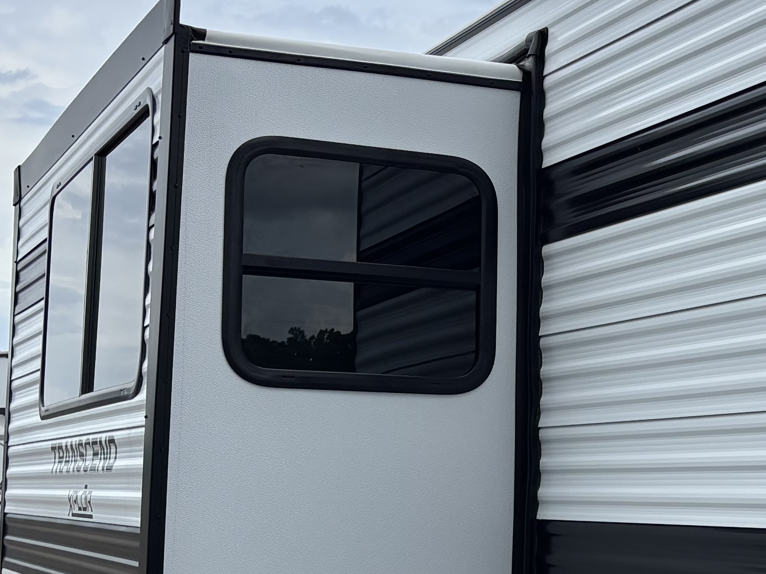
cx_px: 939
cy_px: 447
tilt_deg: +1.5
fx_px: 1814
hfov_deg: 21.9
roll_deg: -0.5
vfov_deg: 17.9
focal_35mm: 82
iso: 50
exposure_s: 1/3650
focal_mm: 5.96
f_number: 1.6
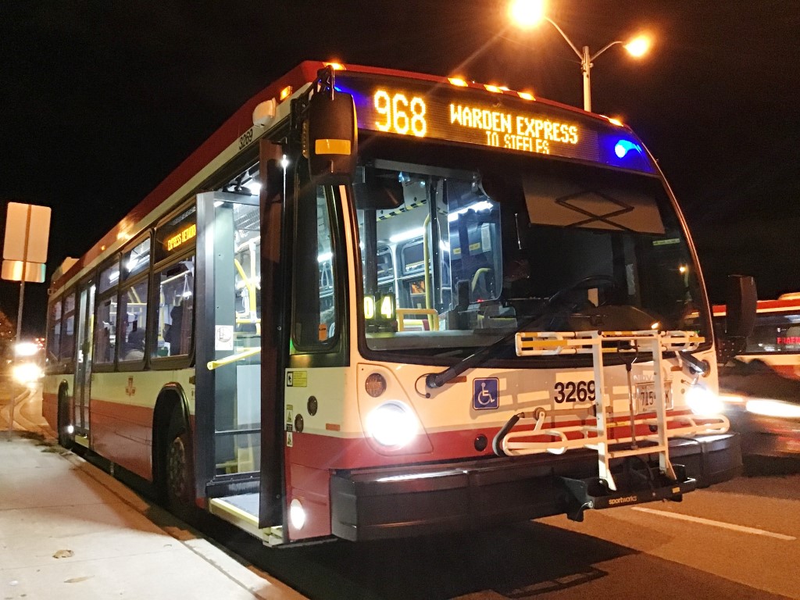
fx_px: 716
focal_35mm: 31
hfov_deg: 58.4
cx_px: 400
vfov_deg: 45.4
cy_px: 300
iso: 320
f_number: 2.4
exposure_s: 1/15
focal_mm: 3.3
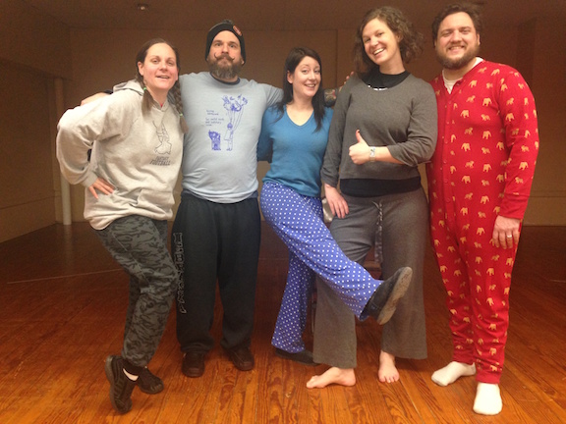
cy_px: 212
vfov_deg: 42.9
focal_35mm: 33
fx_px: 540
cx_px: 283
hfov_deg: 55.4
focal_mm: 4.12
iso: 200
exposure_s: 1/20
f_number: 2.4
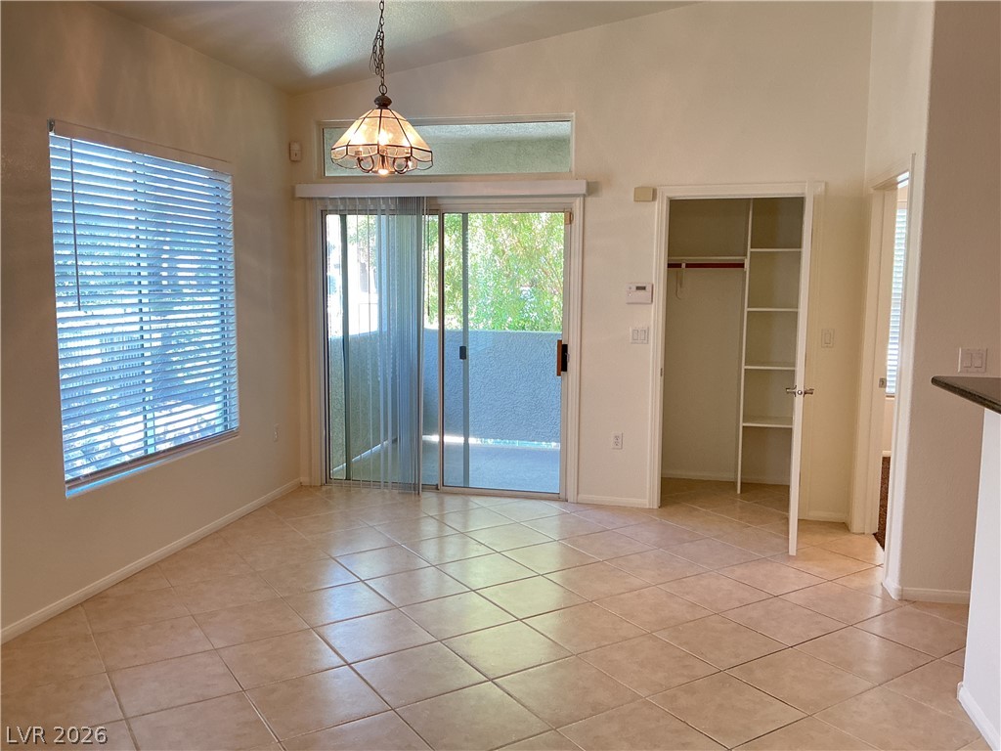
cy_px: 376
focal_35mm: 29
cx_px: 500
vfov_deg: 48.2
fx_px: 839
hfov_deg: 61.7
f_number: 1.8
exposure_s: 1/60
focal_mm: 3
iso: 160
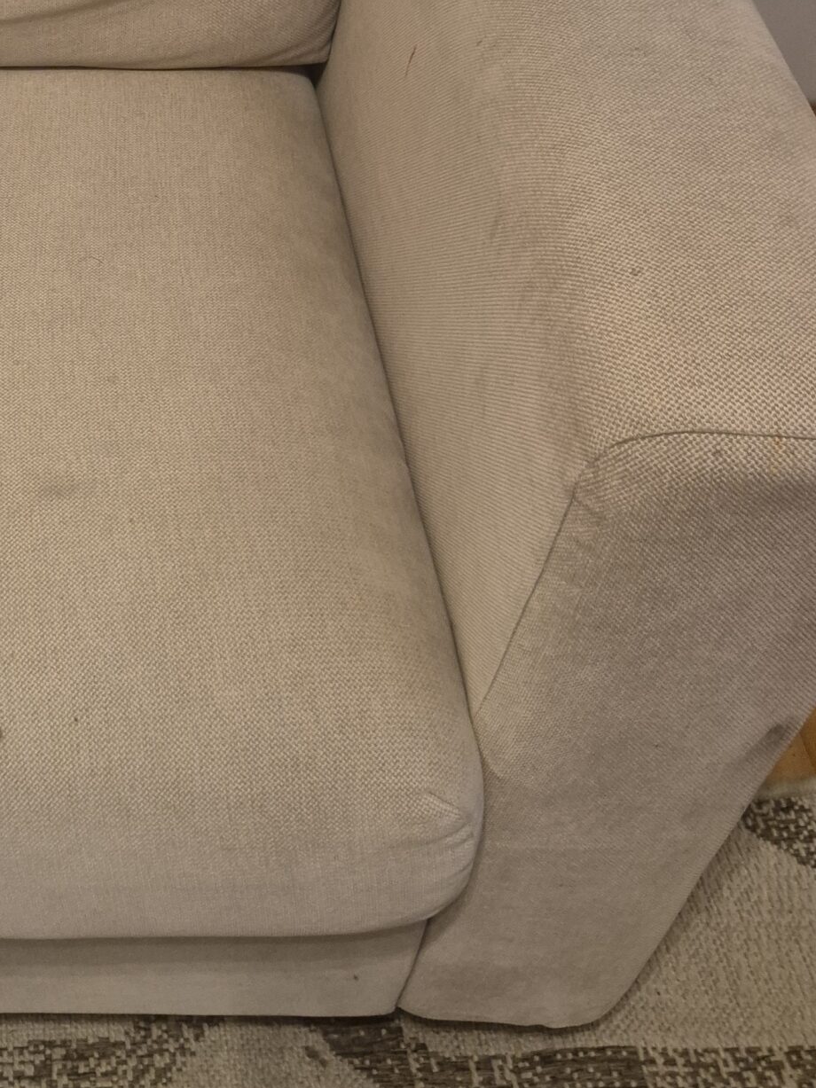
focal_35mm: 48
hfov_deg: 28.5
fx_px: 1509
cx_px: 14
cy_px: 269
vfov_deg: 38.6
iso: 1000
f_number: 1.8
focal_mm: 5.4
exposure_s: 1/60
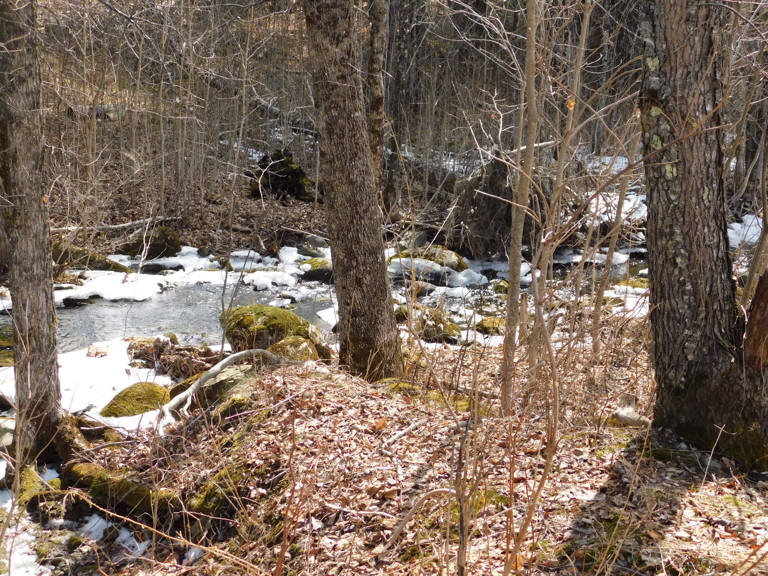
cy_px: 288
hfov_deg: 32.7
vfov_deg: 24.8
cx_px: 384
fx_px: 1309
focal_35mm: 59
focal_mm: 10.4
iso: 125
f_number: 4
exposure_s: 1/250
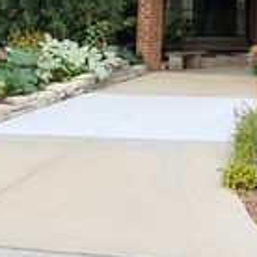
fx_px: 647
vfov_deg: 20.3
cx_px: 235
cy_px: -88
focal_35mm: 77
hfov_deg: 21.9
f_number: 1.8
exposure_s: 1/121
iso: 160
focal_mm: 6.93
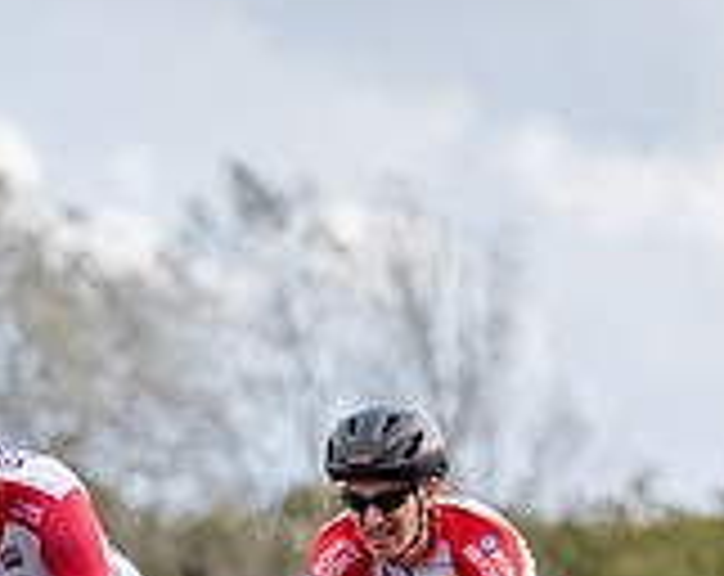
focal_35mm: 543
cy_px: 754
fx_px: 11607
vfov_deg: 2.8
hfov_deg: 3.6
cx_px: 47
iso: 160
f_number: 2.8
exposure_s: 1/2500
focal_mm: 116
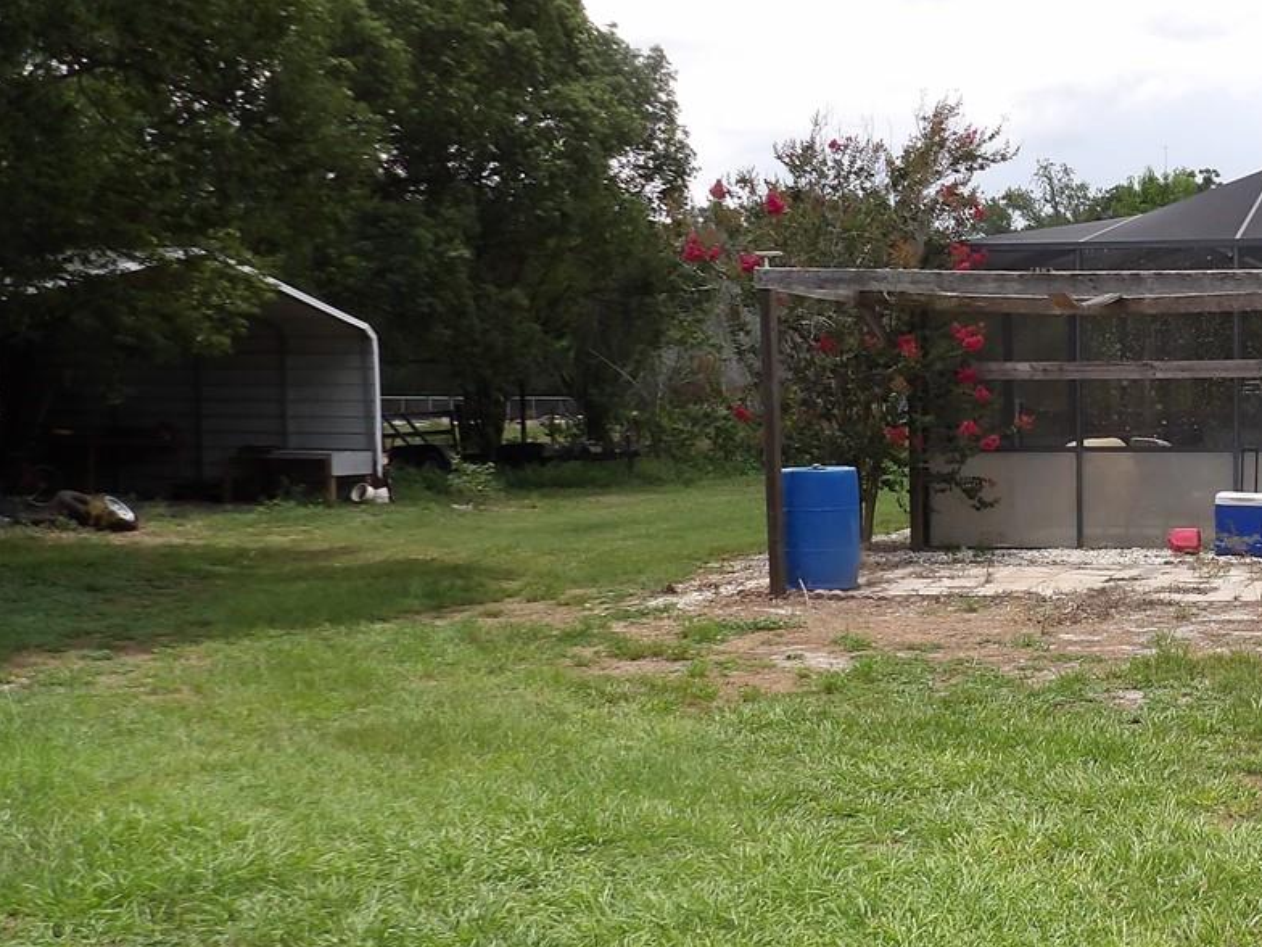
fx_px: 1786
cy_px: 525
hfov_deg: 35.5
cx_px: 1233
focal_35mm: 49
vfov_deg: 29.7
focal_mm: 4.3
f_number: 3.2
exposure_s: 1/655
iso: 100
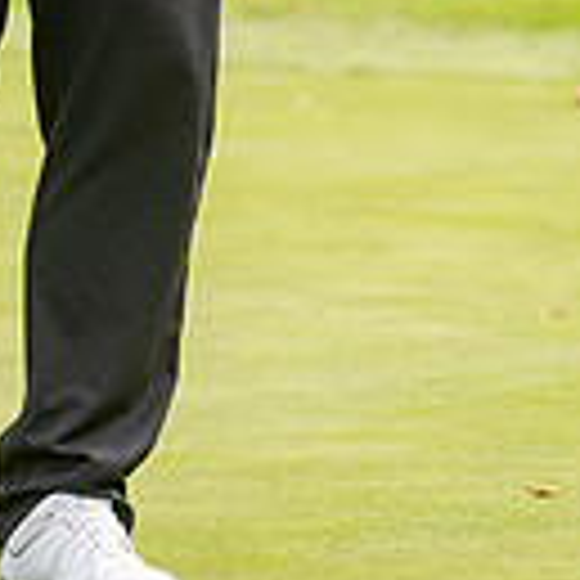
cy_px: -414
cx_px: 171
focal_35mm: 1331
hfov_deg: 1.3
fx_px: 25231
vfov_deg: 1.3
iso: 400
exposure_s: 1/1000
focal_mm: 300
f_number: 4
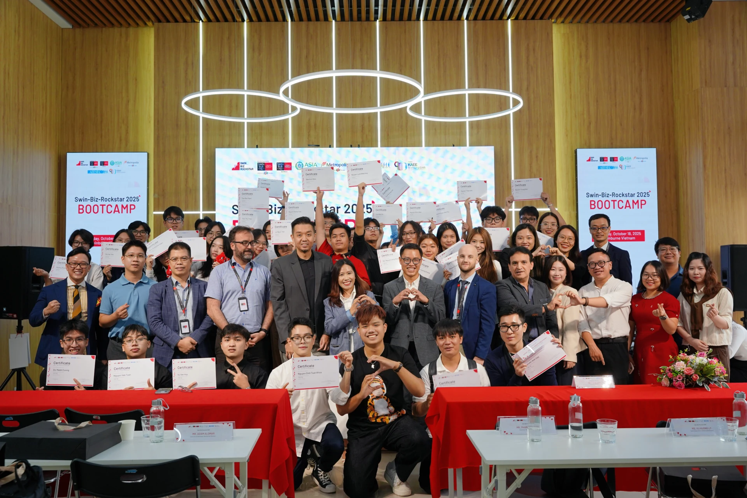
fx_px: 681
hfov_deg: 57.5
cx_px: 374
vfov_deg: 40.2
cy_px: 249
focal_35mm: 33
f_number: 5.6
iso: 400
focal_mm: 32.8
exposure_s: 1/100
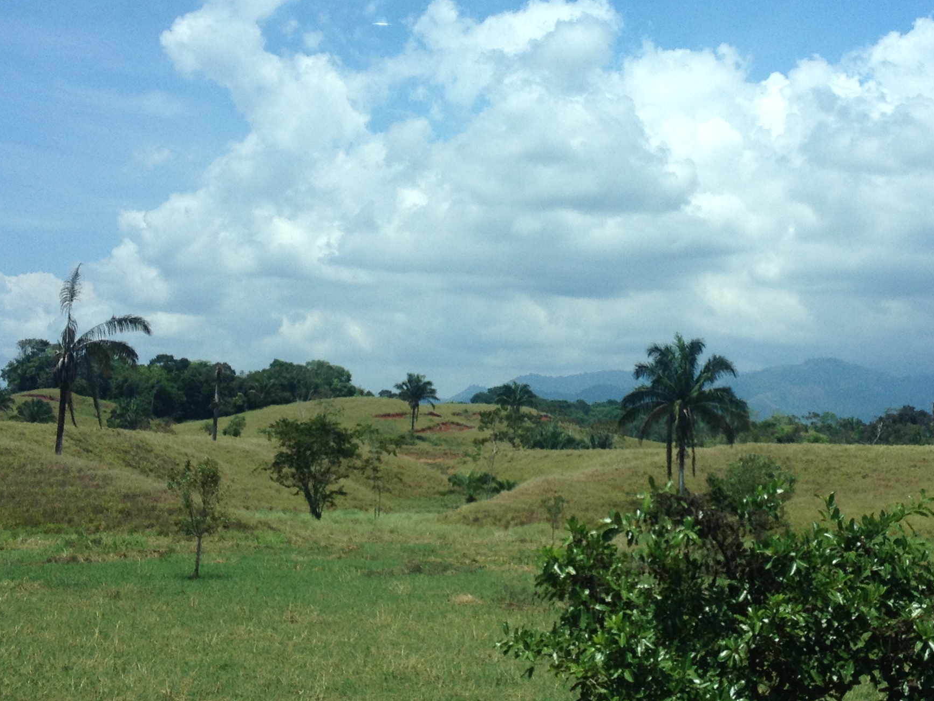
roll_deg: -4.1
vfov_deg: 22.1
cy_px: 210
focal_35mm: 66
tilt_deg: +7.5
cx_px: 556
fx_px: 1781
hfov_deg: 29.3
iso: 50
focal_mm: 4.28
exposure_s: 1/778
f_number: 2.4
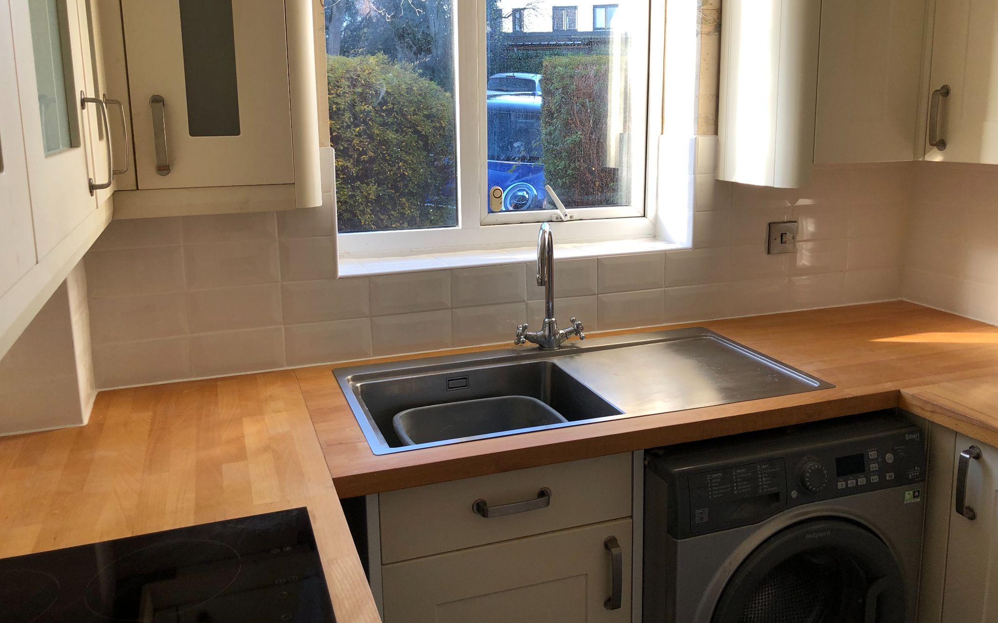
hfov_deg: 62.9
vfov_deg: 41.7
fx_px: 816
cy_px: 255
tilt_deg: -11.6
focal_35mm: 30
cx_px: 502
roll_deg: +0.4
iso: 32
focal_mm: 3.99
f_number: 1.8
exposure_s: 1/100
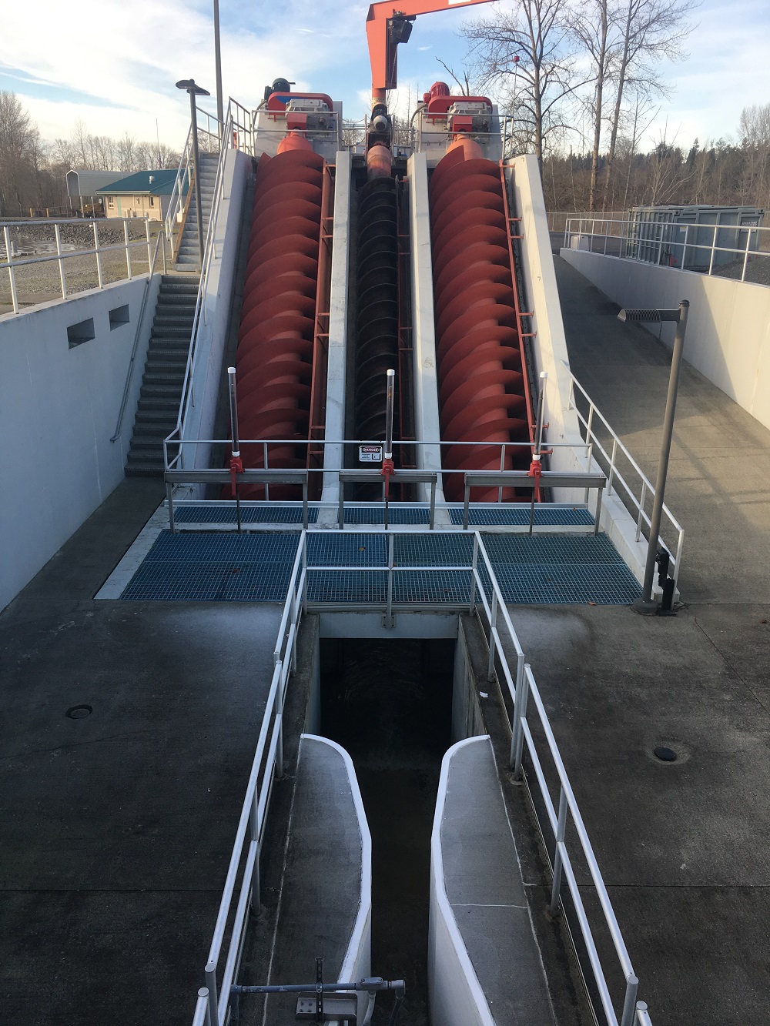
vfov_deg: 61.7
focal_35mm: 29
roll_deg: +0.0
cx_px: 385
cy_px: 513
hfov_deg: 48.2
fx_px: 860
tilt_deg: -18.2
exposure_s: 1/342
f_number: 2.2
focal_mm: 4.15
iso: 25
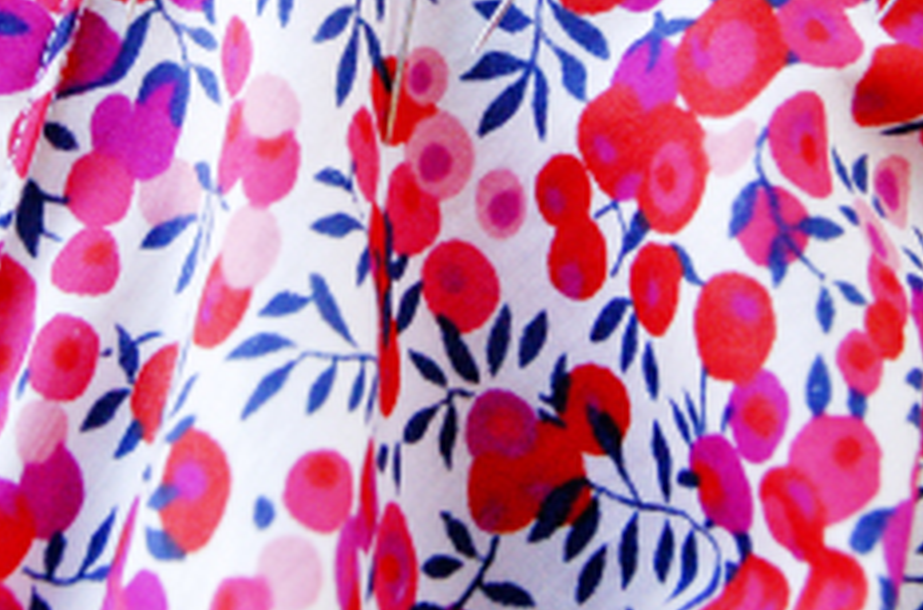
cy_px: -135
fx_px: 2966
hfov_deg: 17.7
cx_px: 349
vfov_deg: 11.5
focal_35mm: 116
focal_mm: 30
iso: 1600
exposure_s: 1/250
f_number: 8
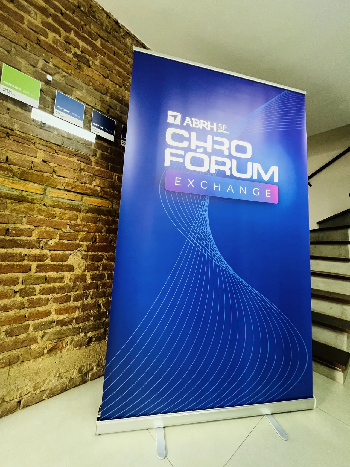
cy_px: 234
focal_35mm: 13
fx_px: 175
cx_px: 175
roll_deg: -3.7
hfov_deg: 89.9
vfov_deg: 106.2
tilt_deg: +3.0
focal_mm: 1.57
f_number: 1.8
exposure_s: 1/60
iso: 250
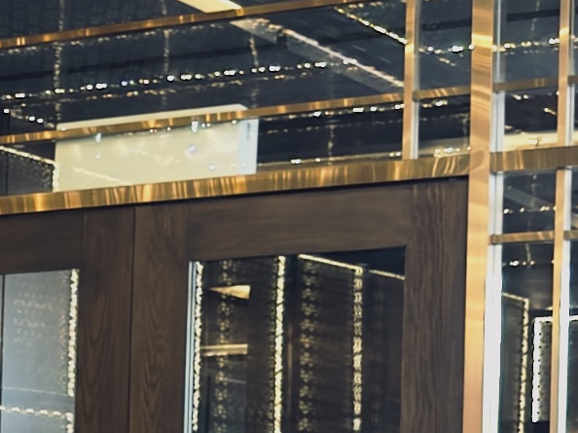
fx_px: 2721
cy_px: 624
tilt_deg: -0.1
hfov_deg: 10.9
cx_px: -640
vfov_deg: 8.9
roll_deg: -0.6
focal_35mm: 163
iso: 500
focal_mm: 6.76
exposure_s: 1/60
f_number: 1.78
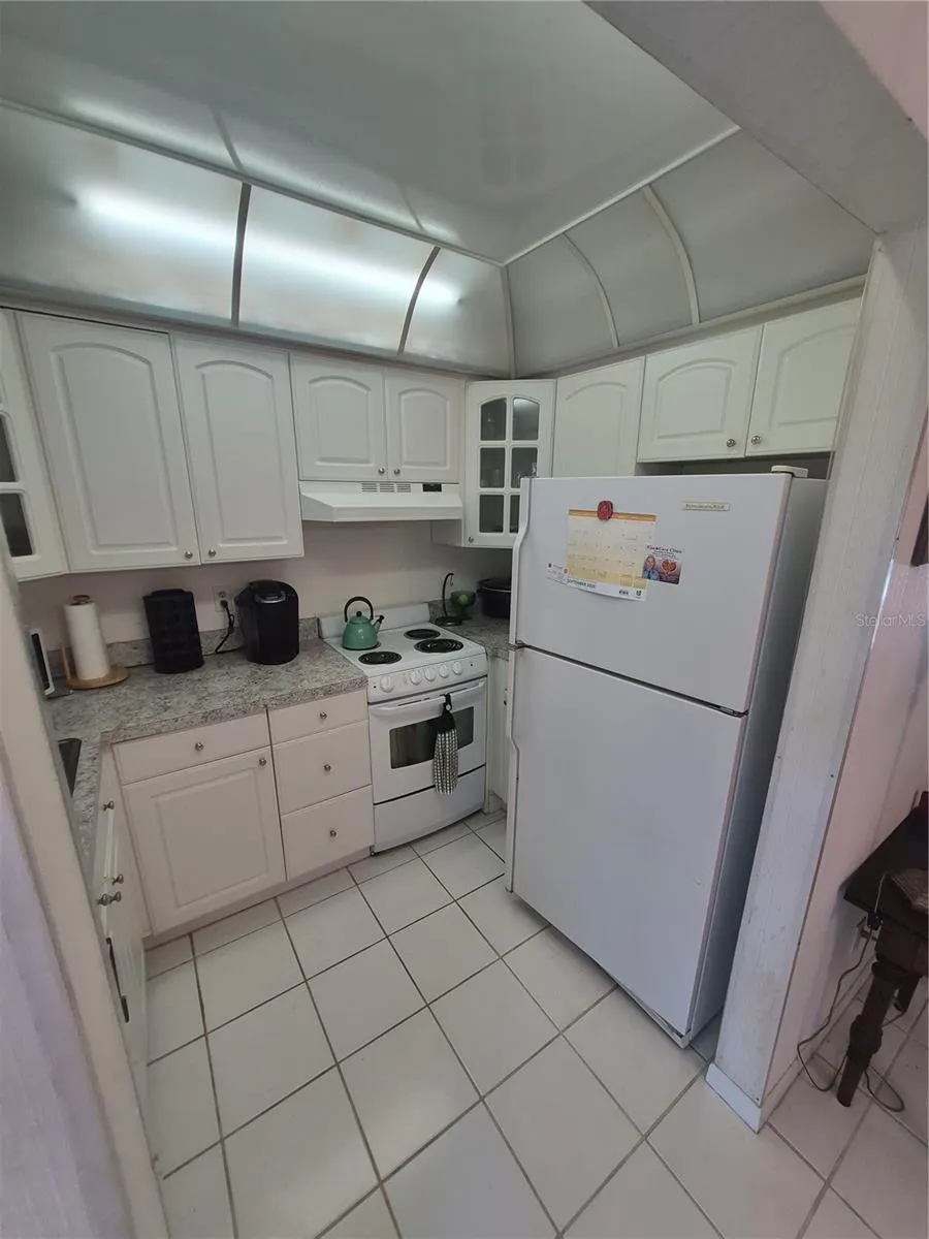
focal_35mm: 13
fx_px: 465
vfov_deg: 106.2
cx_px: 464
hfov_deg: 89.9
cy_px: 620
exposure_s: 1/60
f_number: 2.2
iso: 80
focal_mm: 1.74
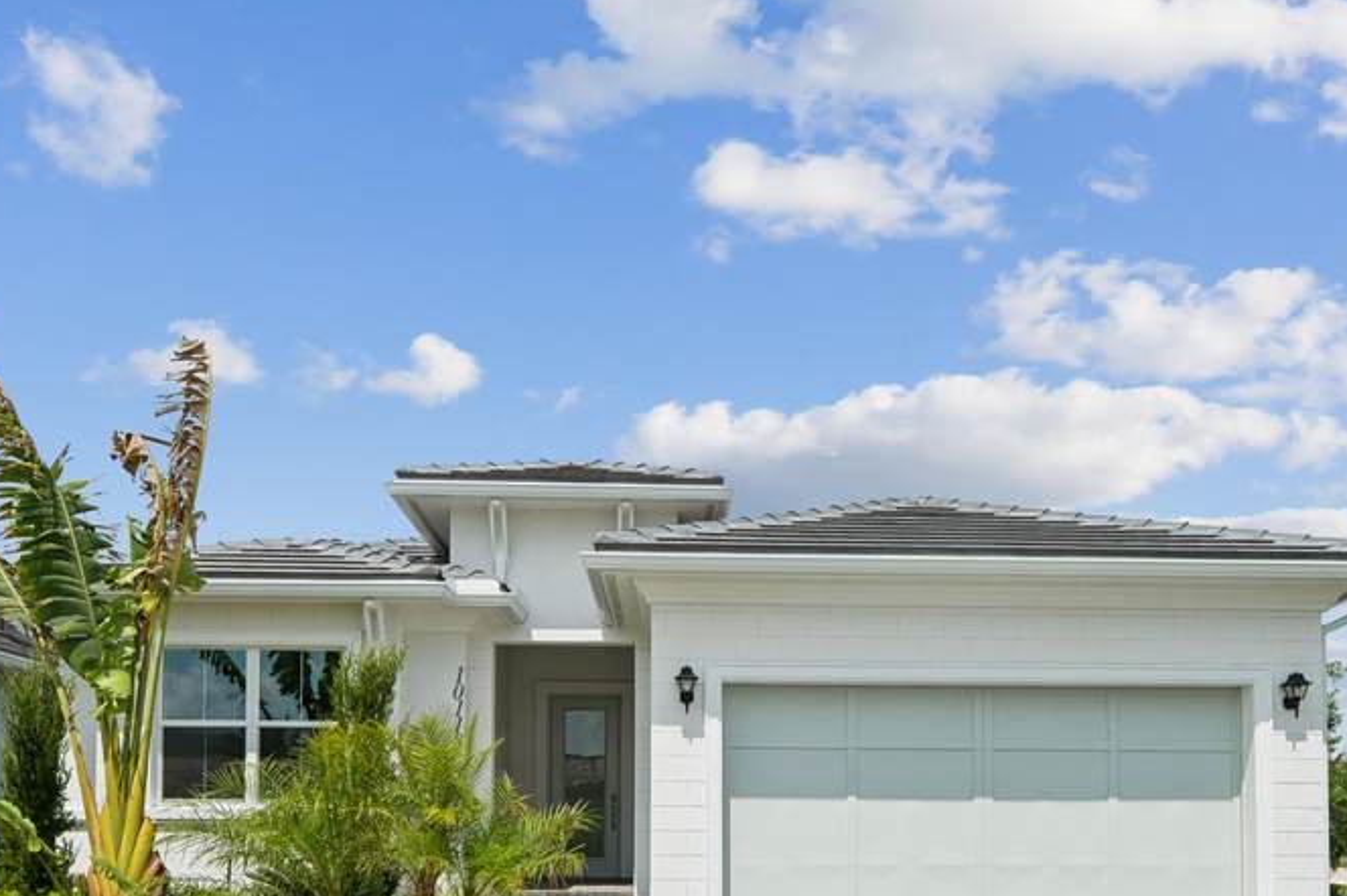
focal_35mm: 27
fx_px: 1010
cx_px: 718
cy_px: 629
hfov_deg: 67.3
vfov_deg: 46.8
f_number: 9
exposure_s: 1/400
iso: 100
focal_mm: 14
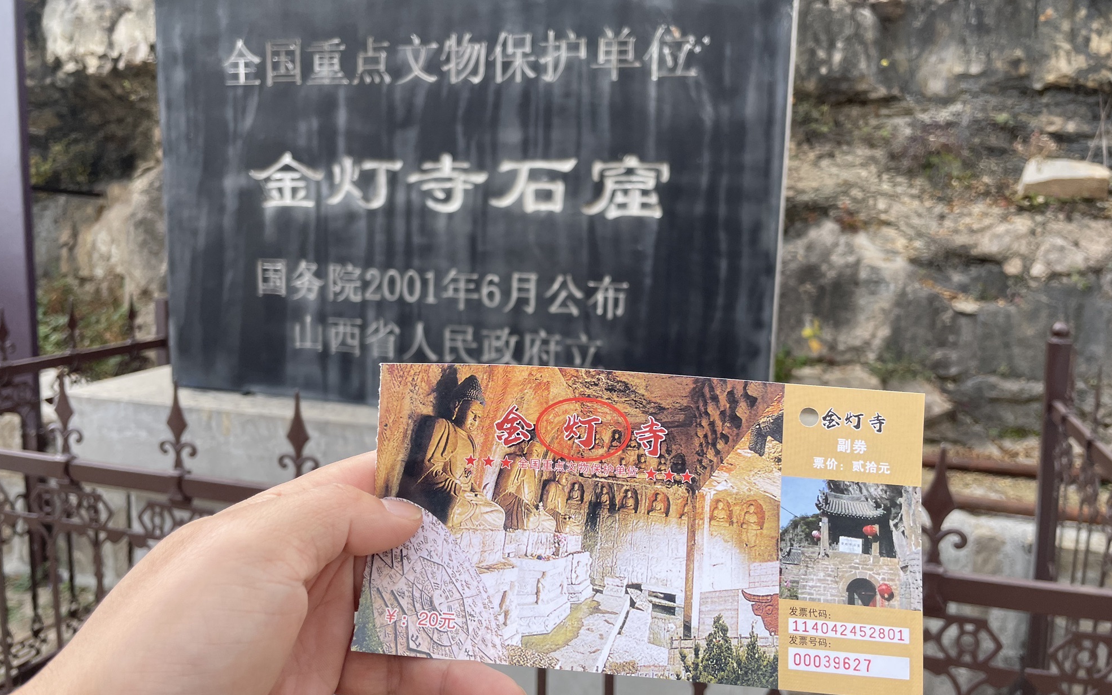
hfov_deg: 66.5
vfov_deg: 44.5
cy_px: 342
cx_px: 551
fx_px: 848
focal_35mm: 28
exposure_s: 1/686
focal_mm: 4.2
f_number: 1.6
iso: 32
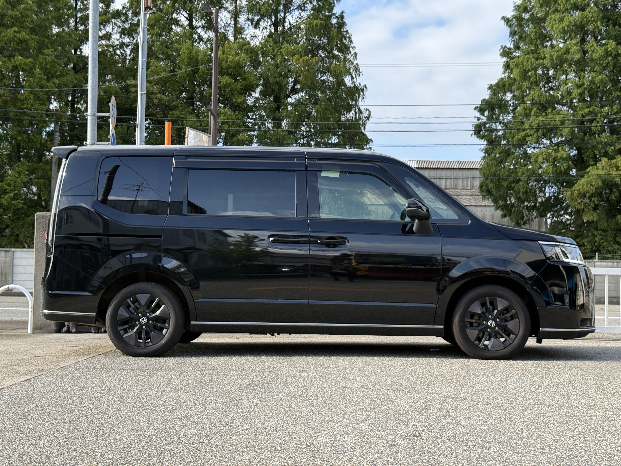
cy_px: 233
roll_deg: -1.0
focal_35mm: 48
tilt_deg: +3.0
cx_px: 310
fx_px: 861
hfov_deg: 39.7
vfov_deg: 30.3
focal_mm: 6.76
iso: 80
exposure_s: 1/1403
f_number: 1.78
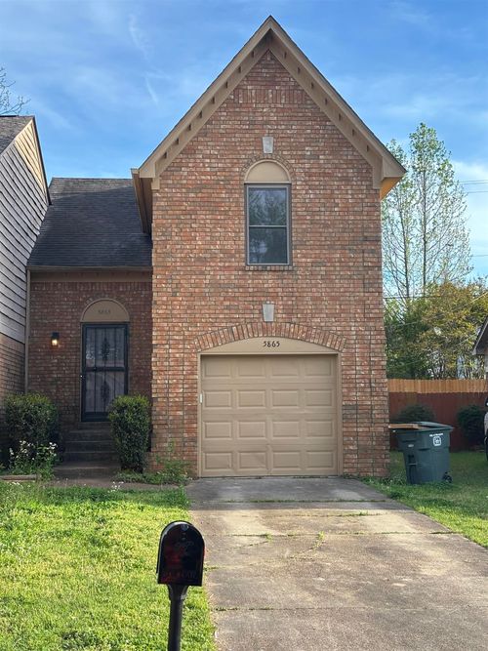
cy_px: 326
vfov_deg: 36.8
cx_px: 244
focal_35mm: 52
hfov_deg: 28.0
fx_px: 978
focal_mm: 5.96
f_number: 1.6
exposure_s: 1/707
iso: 32
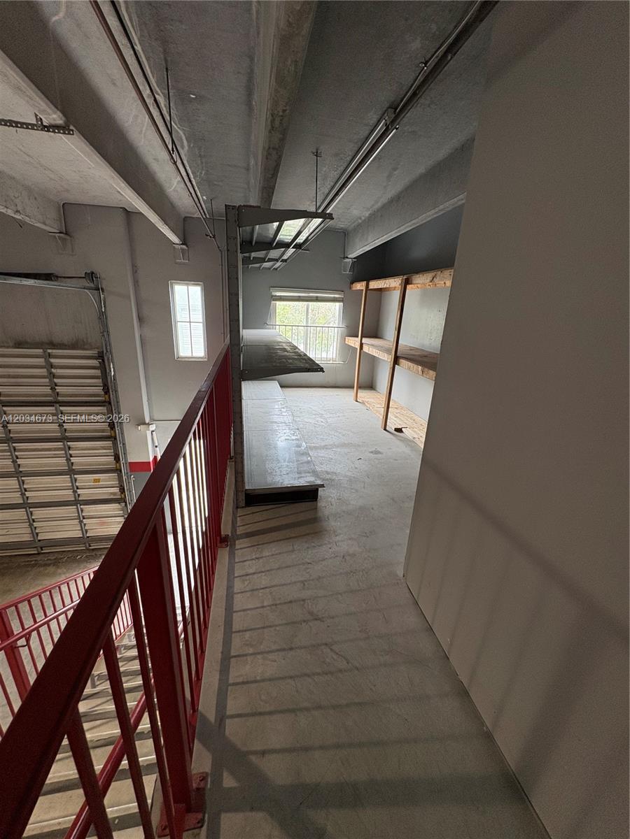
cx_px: 315
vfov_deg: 102.1
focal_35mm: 14
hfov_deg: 85.7
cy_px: 420
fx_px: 340
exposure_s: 1/99
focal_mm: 2.22
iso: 125
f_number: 2.2
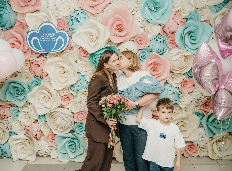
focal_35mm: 32
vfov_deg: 43.6
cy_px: 89
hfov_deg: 56.6
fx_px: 214
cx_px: 99
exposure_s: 1/160
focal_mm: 29
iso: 320
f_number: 4
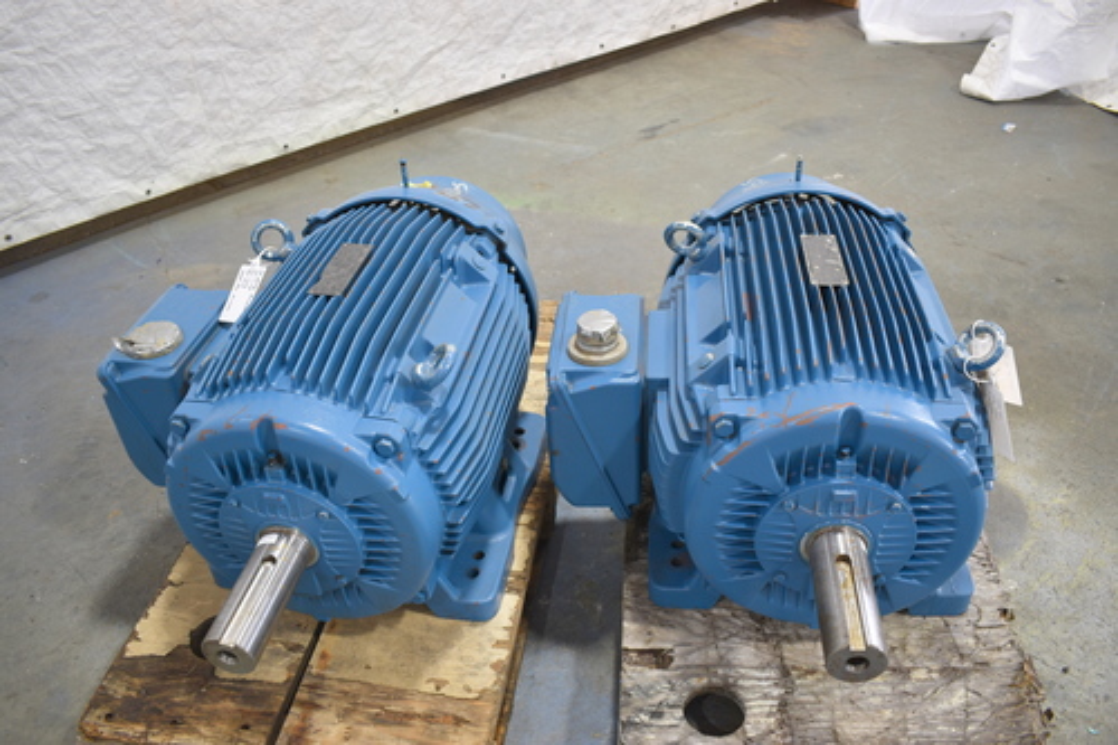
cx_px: 559
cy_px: 372
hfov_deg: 61.9
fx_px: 931
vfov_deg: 43.6
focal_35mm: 30
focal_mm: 20
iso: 180
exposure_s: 1/30
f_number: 3.8
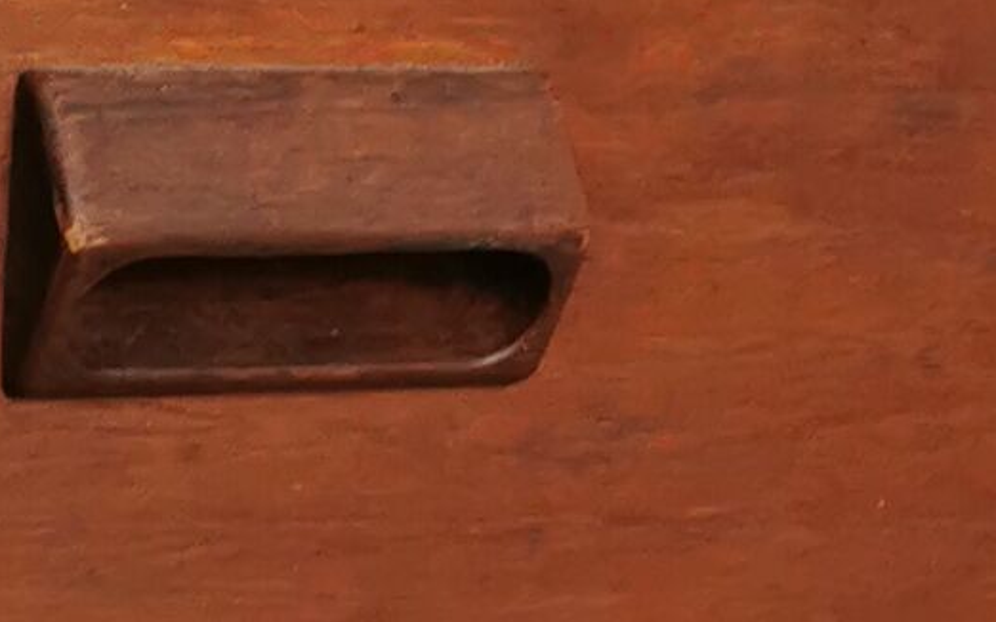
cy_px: 378
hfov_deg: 10.3
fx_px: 5428
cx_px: -280
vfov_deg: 6.6
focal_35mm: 200
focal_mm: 5.58
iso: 160
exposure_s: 1/50
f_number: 1.8
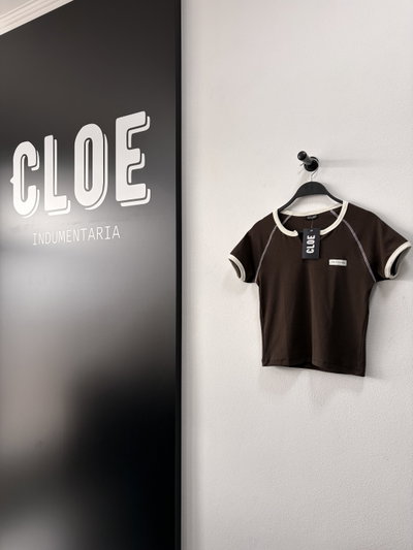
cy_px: 275
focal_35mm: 26
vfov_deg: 67.3
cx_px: 206
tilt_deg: +1.9
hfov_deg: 53.1
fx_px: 413
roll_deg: -0.8
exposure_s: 1/122
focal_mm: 5.96
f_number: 1.6
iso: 50
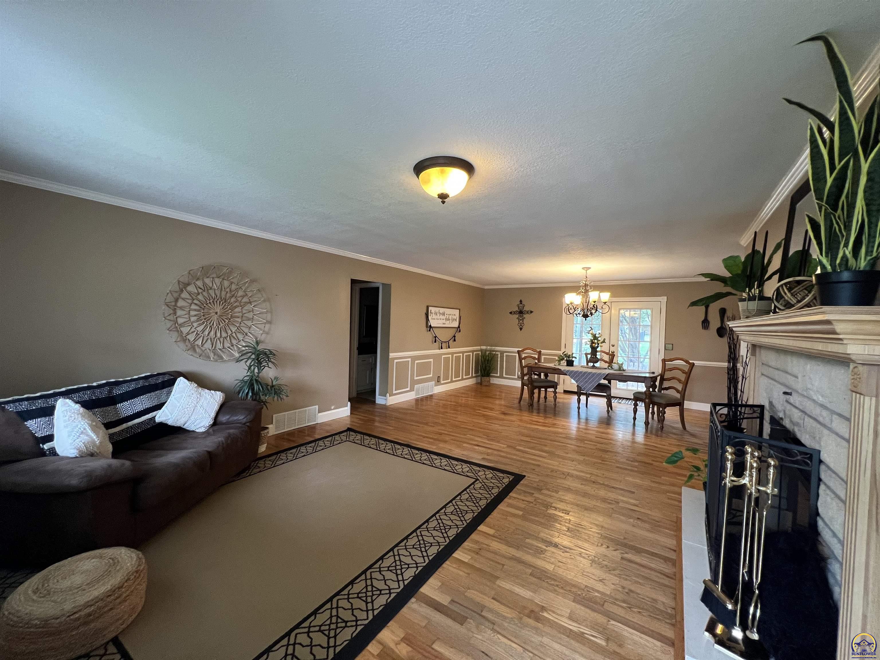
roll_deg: -1.6
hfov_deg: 106.2
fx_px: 330
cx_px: 440
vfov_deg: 89.9
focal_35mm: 13
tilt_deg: -1.4
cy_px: 330
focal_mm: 1.57
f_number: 1.8
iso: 250
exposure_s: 1/60
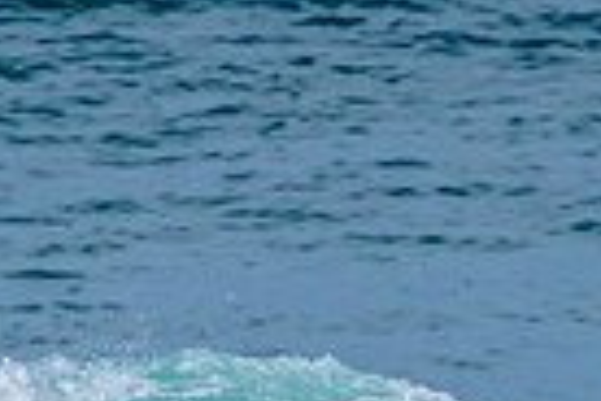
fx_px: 76855
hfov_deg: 0.4
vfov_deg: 0.3
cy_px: 596
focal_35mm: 4604
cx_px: -228
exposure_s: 1/2000
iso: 360
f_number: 11
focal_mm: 800
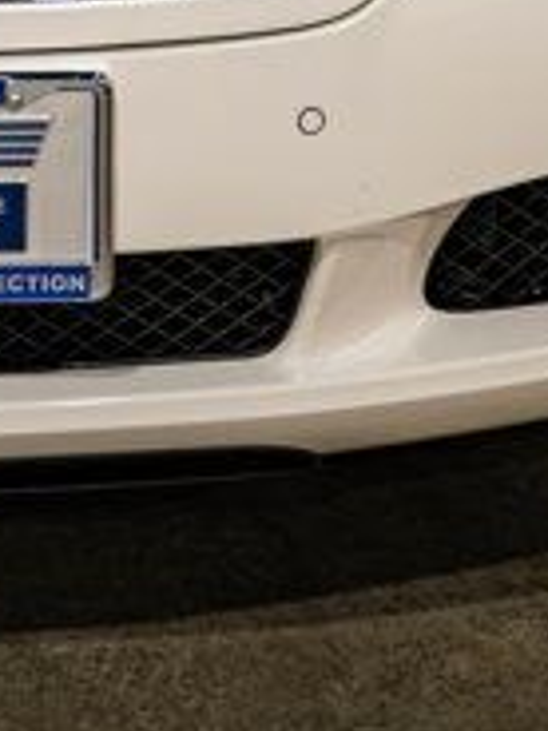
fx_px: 4707
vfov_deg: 8.6
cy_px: -405
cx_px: -110
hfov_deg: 6.6
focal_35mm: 223
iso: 1250
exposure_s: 1/100
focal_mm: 40
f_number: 4
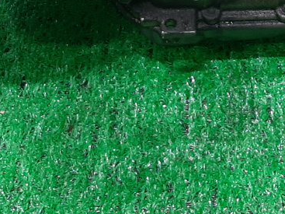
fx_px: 840
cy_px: -97
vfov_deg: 13.7
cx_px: 184
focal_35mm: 102
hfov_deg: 19.2
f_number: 1.7
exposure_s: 1/50
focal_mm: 3.93
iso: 120
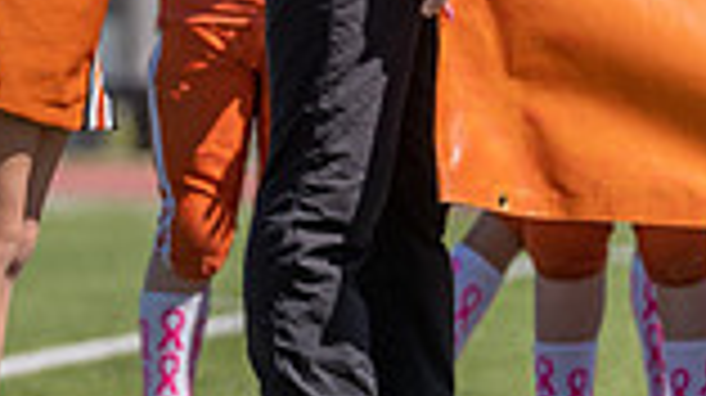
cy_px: -173
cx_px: -22
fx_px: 9913
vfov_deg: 2.3
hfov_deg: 4.1
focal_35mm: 530
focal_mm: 137
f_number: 3.5
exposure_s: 1/2500
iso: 125
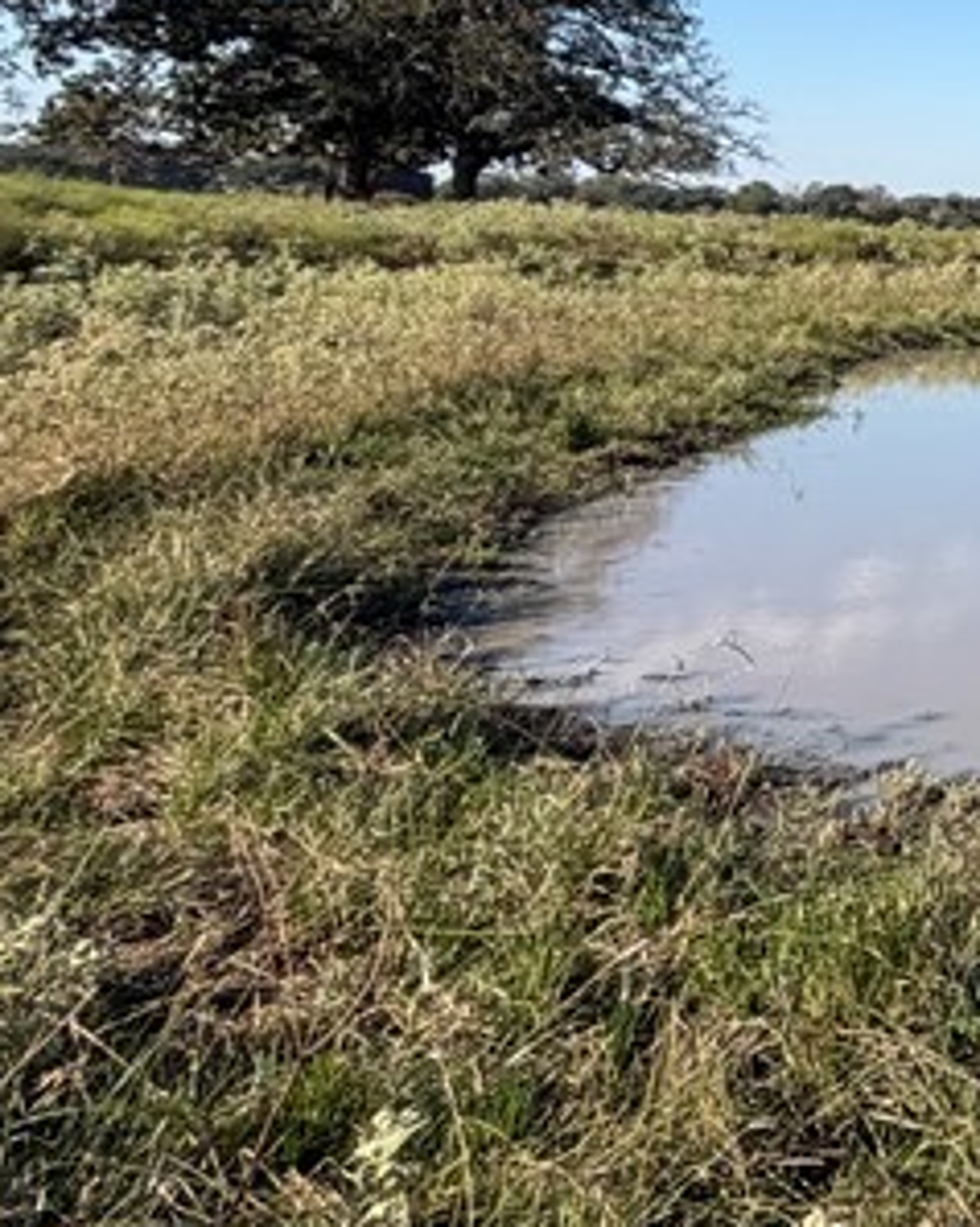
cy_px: 214
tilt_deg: +1.7
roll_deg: -2.6
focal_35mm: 47
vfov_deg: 37.9
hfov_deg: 20.6
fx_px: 1706
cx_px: 1824
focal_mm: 2.22
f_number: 2.2
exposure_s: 1/770
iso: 40
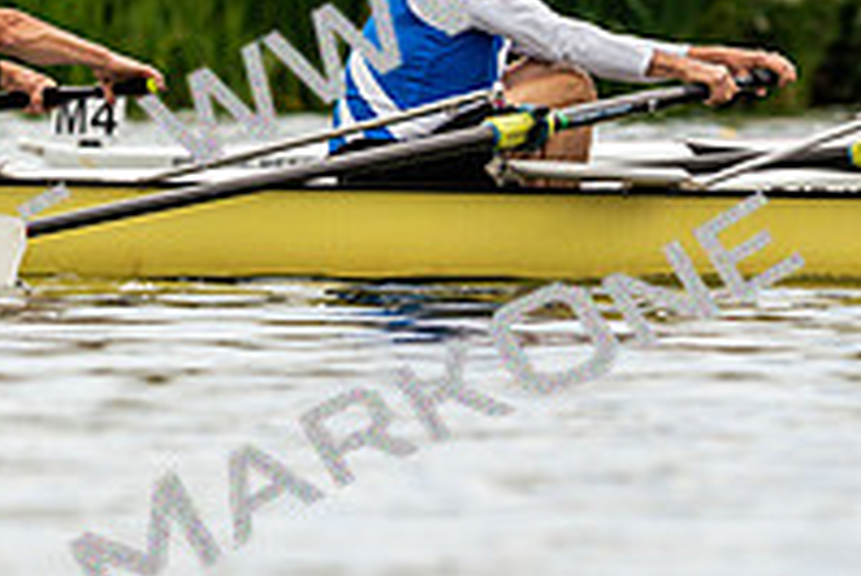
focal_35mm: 1013
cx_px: 675
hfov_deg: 2.0
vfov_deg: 1.4
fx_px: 24244
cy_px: 180
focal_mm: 347
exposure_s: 1/2000
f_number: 6.3
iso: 400
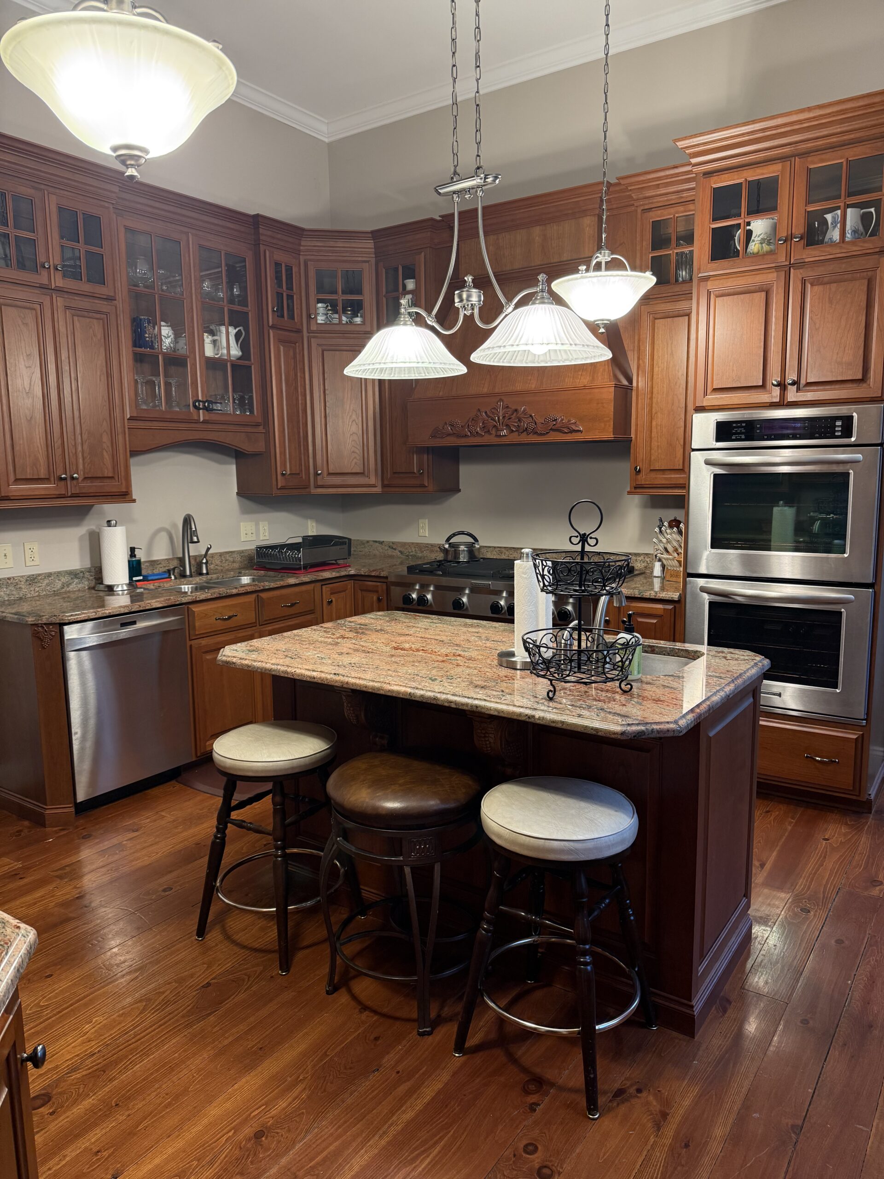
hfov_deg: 56.8
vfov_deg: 71.6
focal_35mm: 24
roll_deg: +0.4
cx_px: 442
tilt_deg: -8.0
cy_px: 590
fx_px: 817
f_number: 1.78
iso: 200
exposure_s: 1/60
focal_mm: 6.76
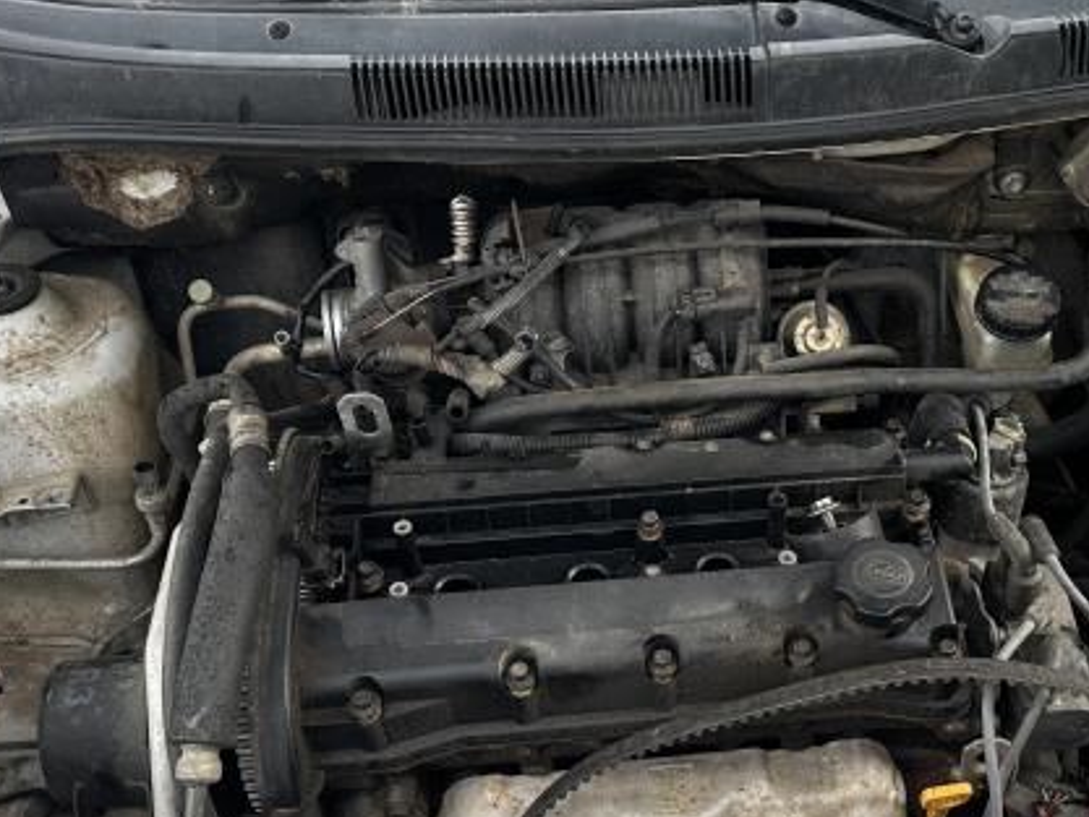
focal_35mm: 46
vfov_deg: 31.3
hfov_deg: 40.5
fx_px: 1448
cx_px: 760
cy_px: 530
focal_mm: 6.86
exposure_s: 1/291
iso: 80
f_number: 1.78
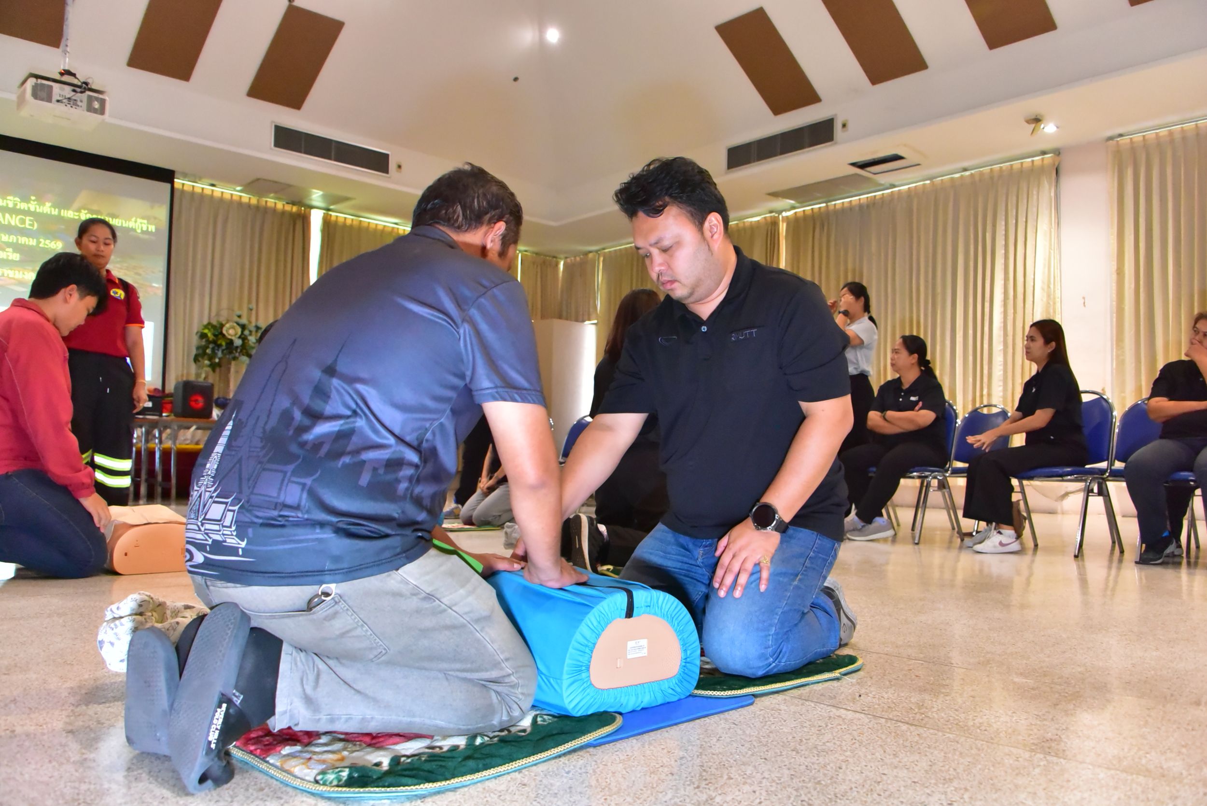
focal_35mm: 28
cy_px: 403
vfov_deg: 46.4
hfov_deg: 65.5
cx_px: 604
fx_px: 939
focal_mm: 28
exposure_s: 1/160
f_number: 5.6
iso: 10000
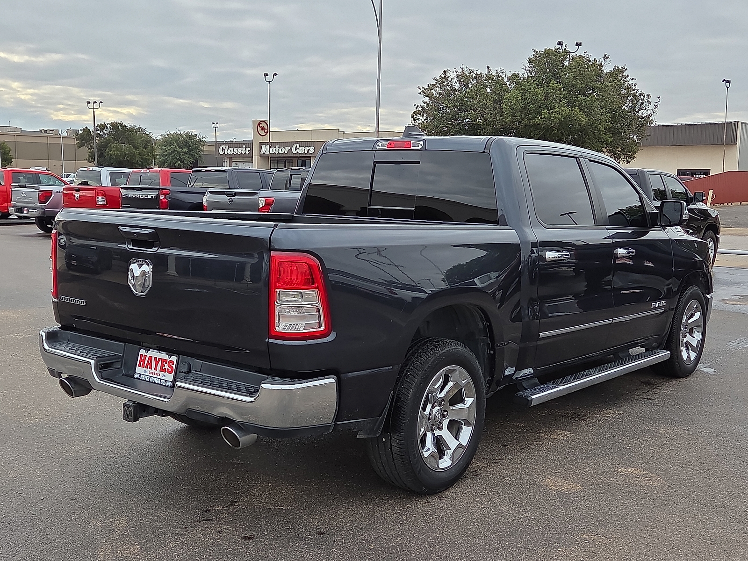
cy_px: 280
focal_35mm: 39
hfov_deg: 47.9
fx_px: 843
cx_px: 374
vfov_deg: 36.8
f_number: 1.8
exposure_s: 1/435
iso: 25
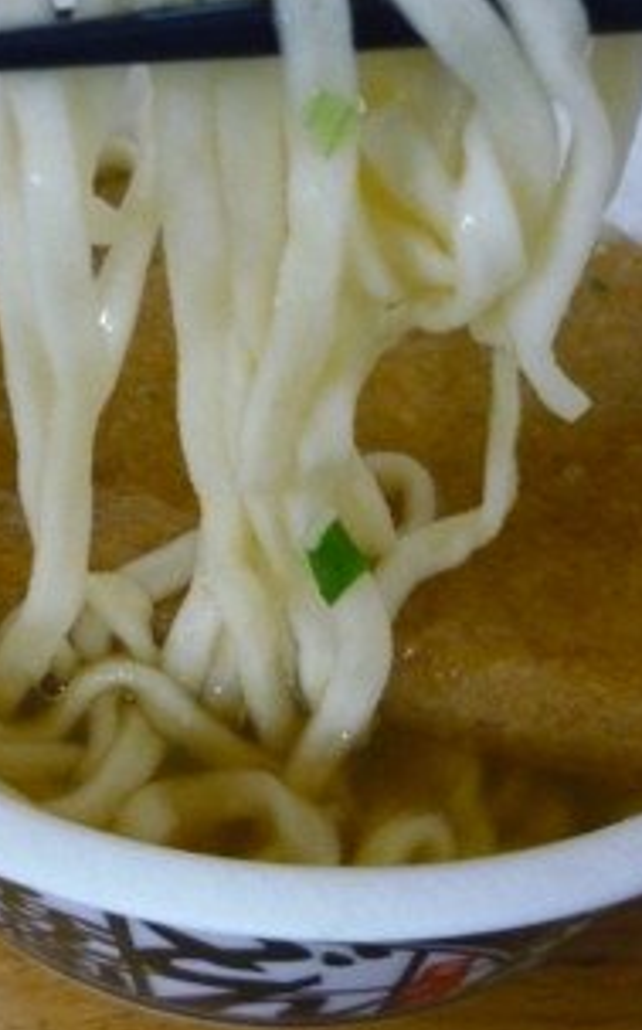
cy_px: 490
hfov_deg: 24.7
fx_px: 1458
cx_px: 197
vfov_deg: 38.9
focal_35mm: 52
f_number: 2.8
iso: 800
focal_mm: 5.5
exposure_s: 1/25
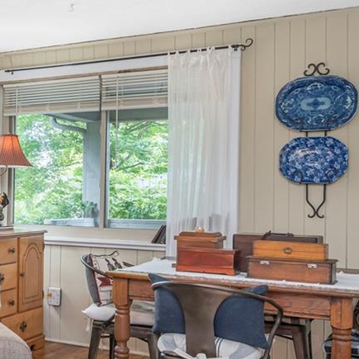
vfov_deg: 30.5
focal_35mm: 56
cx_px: -91
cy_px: 193
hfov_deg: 26.5
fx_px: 657
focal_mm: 14
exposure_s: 1/3
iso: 320
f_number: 7.1
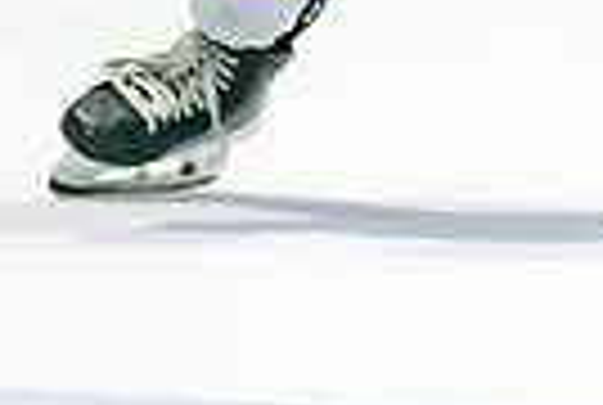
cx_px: 783
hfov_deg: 1.2
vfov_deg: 0.8
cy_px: -129
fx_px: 28824
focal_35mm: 1717
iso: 400
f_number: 2.8
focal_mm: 200
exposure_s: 1/640
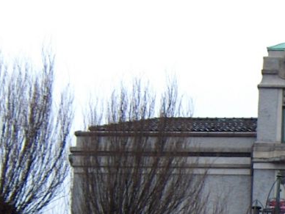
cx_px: 455
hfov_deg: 11.0
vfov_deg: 8.5
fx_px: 1416
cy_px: 259
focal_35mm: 172
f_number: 2.9
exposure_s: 1/60
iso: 196
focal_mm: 9
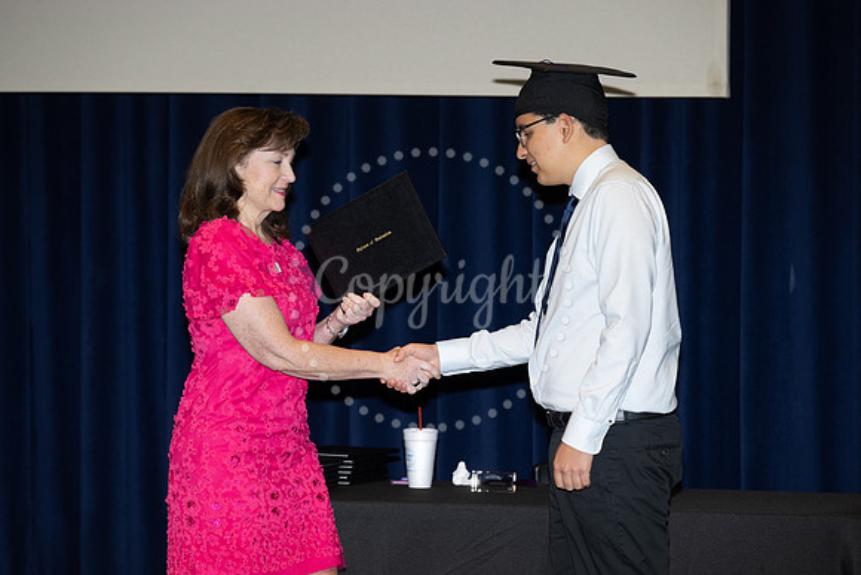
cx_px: 430
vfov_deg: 11.4
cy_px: 288
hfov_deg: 17.1
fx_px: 2871
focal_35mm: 120
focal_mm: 120
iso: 640
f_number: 5.6
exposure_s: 1/80
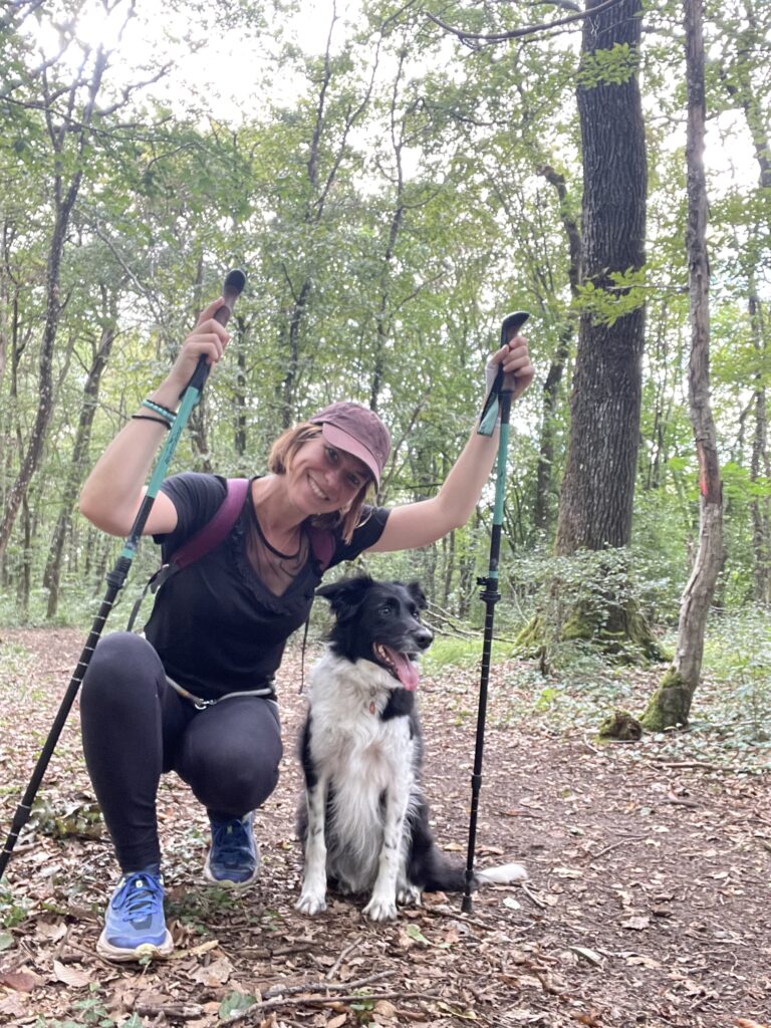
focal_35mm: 30
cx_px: 386
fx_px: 891
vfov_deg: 60.0
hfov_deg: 46.8
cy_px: 514
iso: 125
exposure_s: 1/60
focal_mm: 2.71
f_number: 2.2
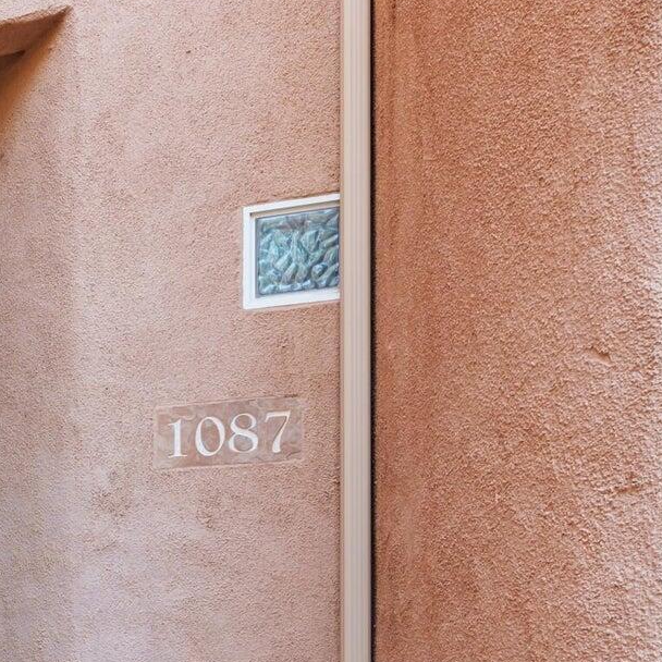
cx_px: -158
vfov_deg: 32.4
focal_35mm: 47
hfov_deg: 30.0
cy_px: 702
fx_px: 1017
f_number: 9
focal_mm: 14
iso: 320
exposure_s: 1/8
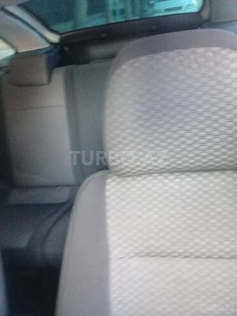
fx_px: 283
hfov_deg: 45.4
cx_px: 118
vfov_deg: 58.4
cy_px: 158
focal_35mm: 31
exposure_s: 1/17
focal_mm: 3.3
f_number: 2.2
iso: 400
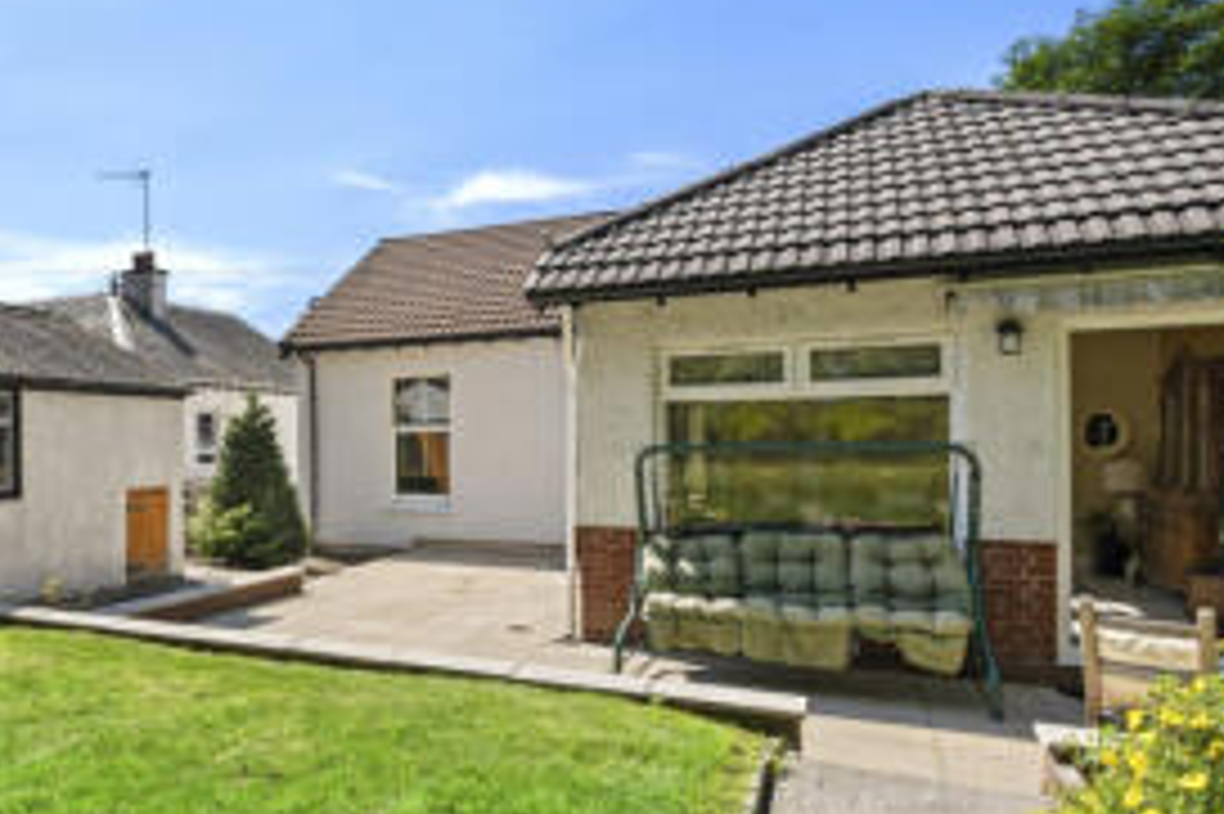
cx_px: 274
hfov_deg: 61.0
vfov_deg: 46.2
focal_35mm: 28
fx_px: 951
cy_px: 470
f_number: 8
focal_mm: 16
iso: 640
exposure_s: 1/800
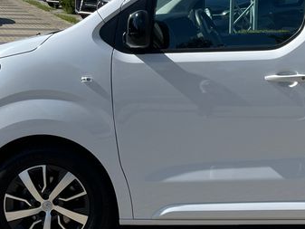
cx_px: 333
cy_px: 72
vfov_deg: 18.6
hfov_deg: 23.3
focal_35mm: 79
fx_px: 696
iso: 50
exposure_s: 1/3876
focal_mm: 5.1
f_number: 1.6
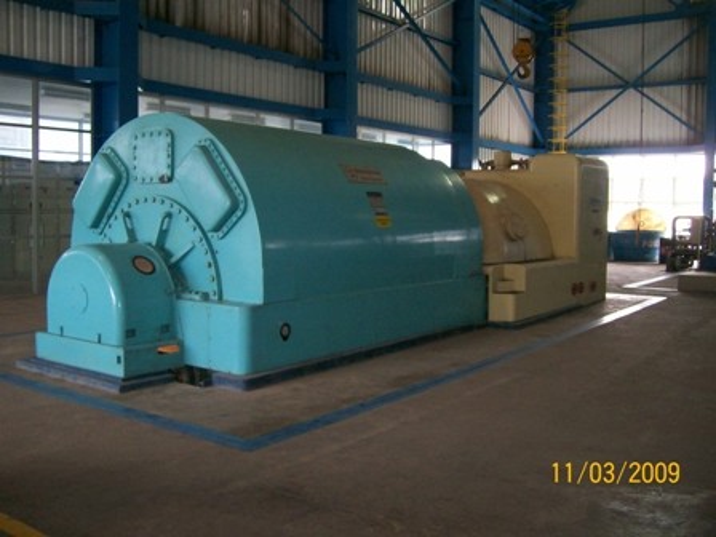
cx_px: 358
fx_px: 724
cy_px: 268
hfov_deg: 52.6
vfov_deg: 40.7
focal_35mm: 35
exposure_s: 1/64
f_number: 2.8
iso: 200
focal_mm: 5.8
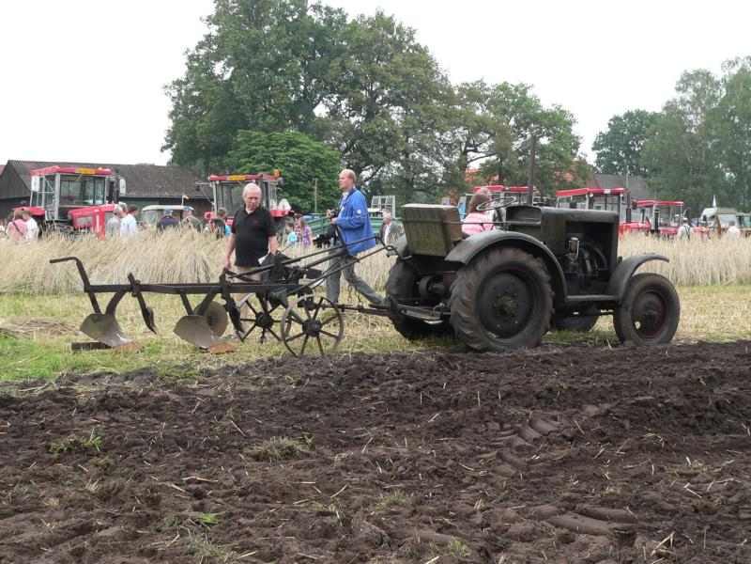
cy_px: 282
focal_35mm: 47
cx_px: 376
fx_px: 1020
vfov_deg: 30.9
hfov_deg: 40.4
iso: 80
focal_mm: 7.9
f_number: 4
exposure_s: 1/100
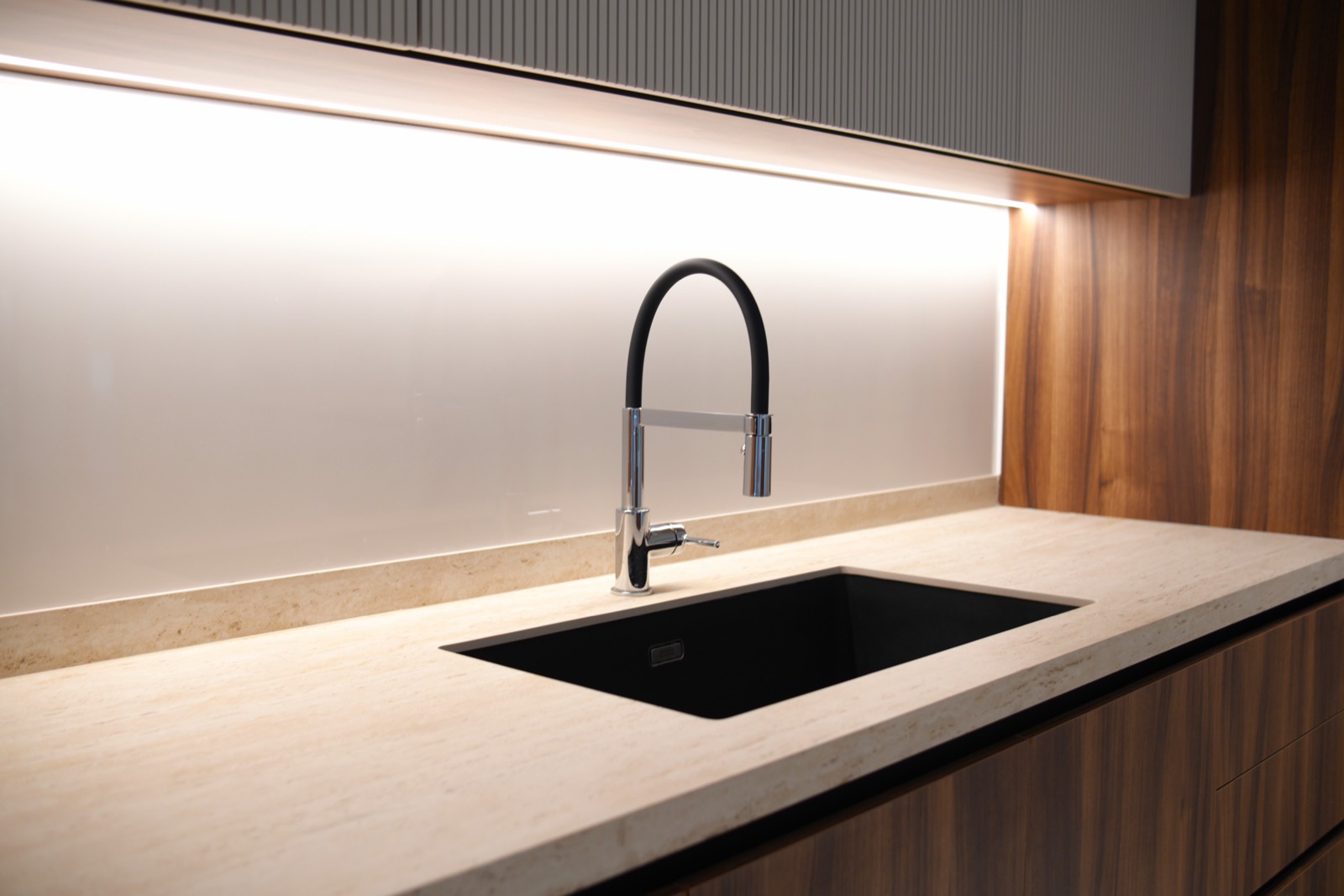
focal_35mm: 34
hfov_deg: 55.1
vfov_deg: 38.3
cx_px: 672
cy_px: 448
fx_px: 1288
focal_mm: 23
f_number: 2.2
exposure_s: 1/60
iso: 125
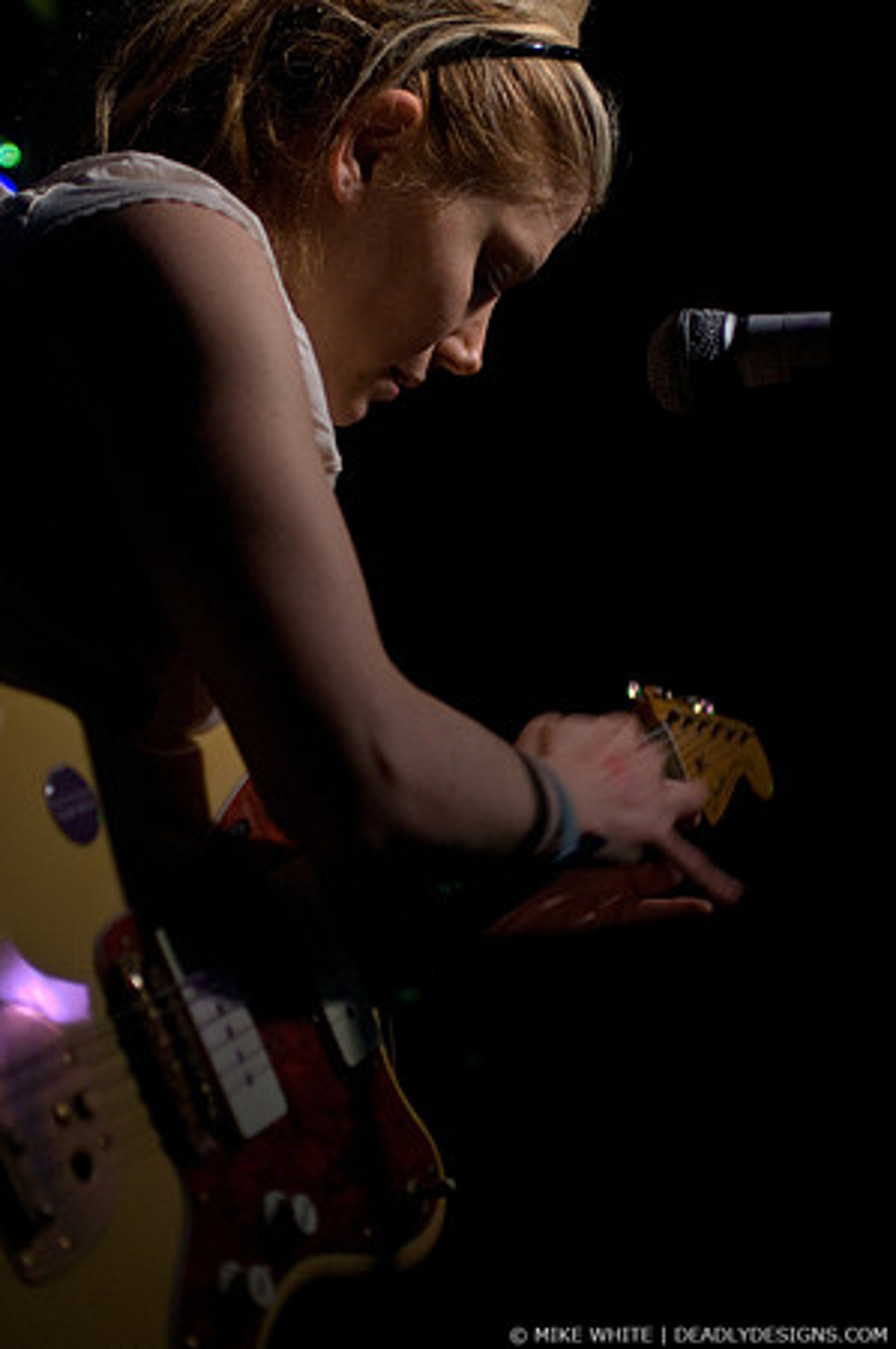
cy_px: 674
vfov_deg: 26.0
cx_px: 448
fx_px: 2919
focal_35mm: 78
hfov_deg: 17.5
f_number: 2.8
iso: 800
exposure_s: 1/40
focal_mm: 52
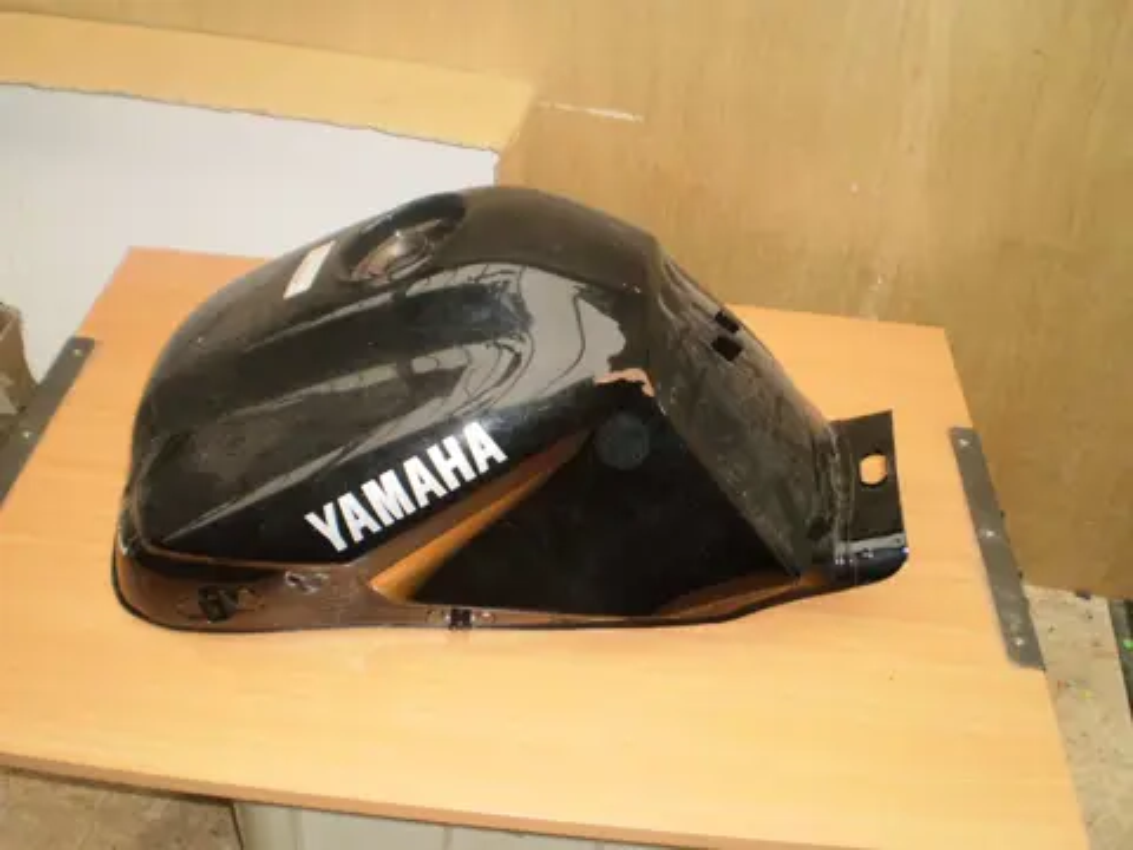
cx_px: 566
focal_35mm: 36
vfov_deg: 39.7
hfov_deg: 51.4
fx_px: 1178
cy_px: 425
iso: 125
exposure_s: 1/30
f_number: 3.1
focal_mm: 6.3
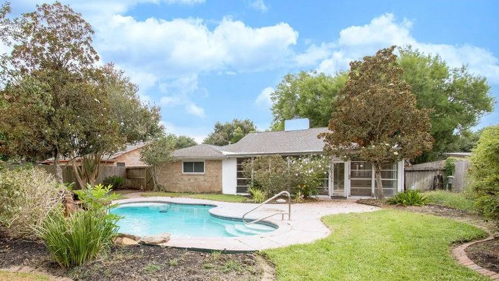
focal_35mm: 21
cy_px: 183
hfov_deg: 83.0
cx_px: 205
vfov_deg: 52.8
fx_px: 278
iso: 360
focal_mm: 10
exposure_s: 1/500
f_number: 8
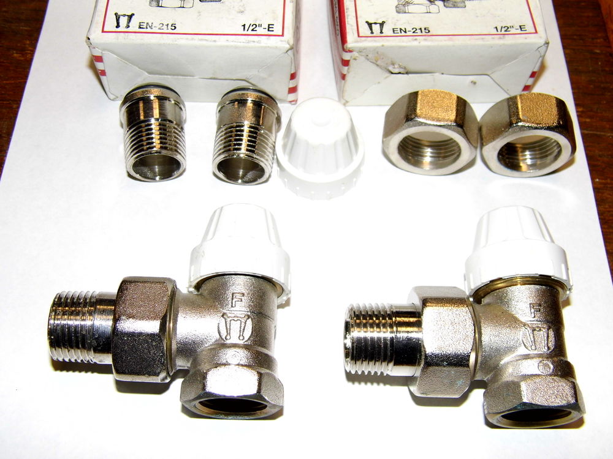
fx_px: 761
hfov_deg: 43.9
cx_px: 306
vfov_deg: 33.6
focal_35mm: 43
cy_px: 230
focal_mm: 7.7
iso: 100
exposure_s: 1/60
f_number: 3.5
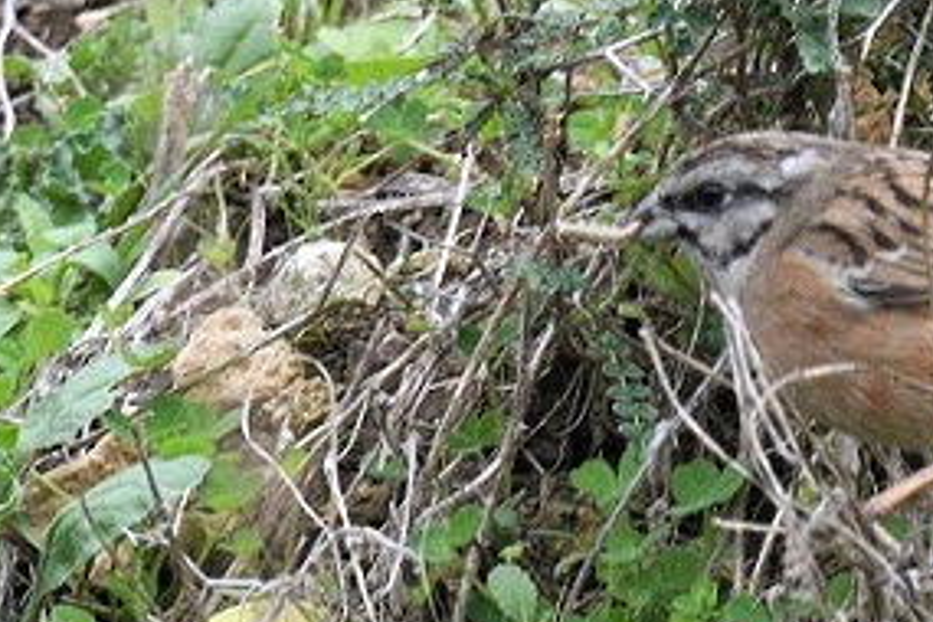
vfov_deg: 0.7
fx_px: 51544
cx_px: 874
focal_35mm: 1989
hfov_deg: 1.0
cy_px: 213
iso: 2000
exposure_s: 1/1600
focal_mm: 420
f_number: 5.6
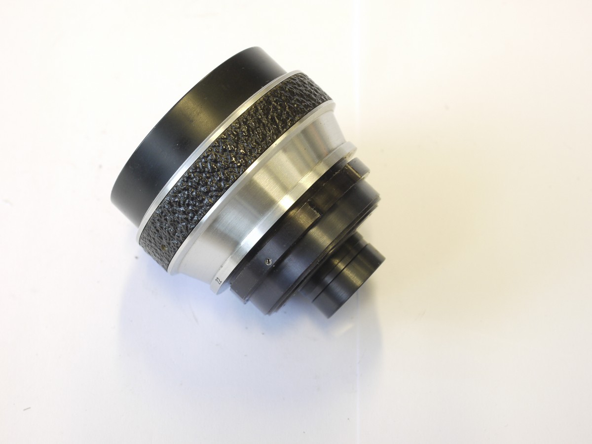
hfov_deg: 32.2
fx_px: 1026
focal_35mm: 60
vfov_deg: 24.4
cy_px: 222
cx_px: 296
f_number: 8
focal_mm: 30
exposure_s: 1/20
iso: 400
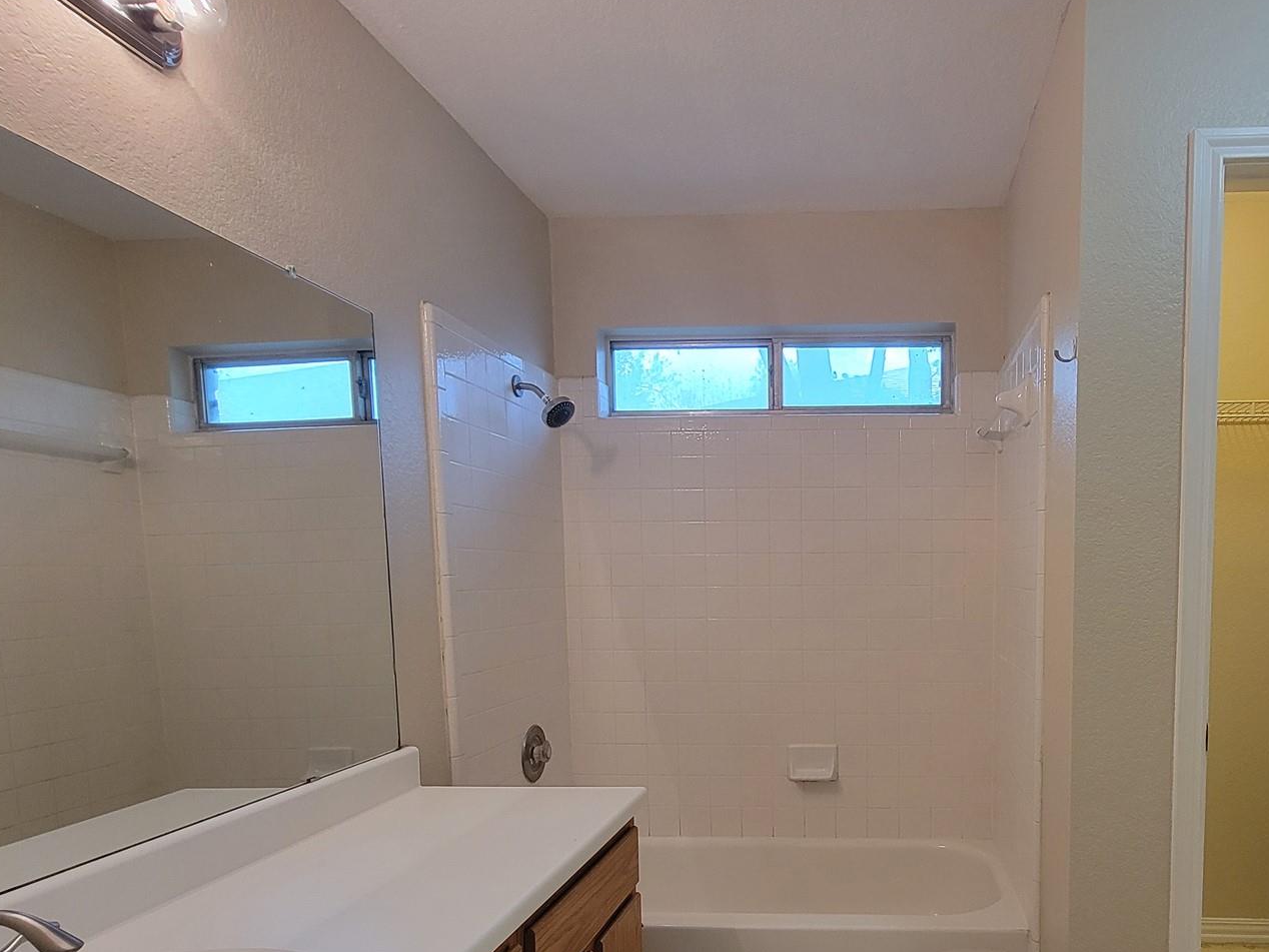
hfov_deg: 76.6
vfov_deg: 61.7
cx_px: 841
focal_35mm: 21
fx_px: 770
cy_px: 643
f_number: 2.2
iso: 250
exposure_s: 1/60
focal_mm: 2.2
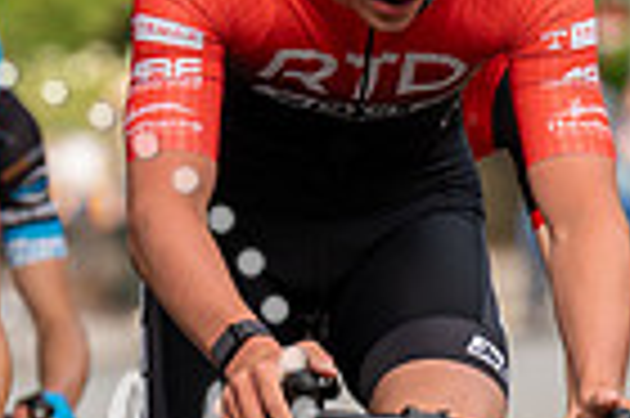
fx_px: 13616
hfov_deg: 2.6
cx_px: 598
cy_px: 240
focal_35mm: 779
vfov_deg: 1.8
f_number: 4
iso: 400
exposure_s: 1/640
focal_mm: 188
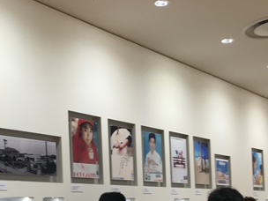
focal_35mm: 61
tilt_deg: +0.3
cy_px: 210
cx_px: 35
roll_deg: +0.5
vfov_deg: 22.9
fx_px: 472
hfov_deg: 30.5
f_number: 2.2
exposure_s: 1/40
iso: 25
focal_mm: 4.15
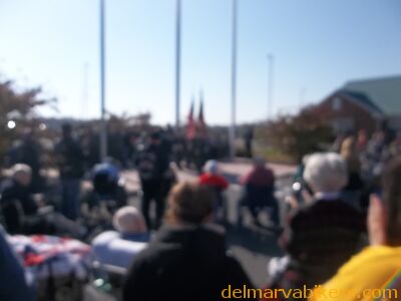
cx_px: 200
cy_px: 150
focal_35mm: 27
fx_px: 313
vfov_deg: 51.4
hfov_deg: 65.3
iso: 80
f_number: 8.9
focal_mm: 4.9
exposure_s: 1/250
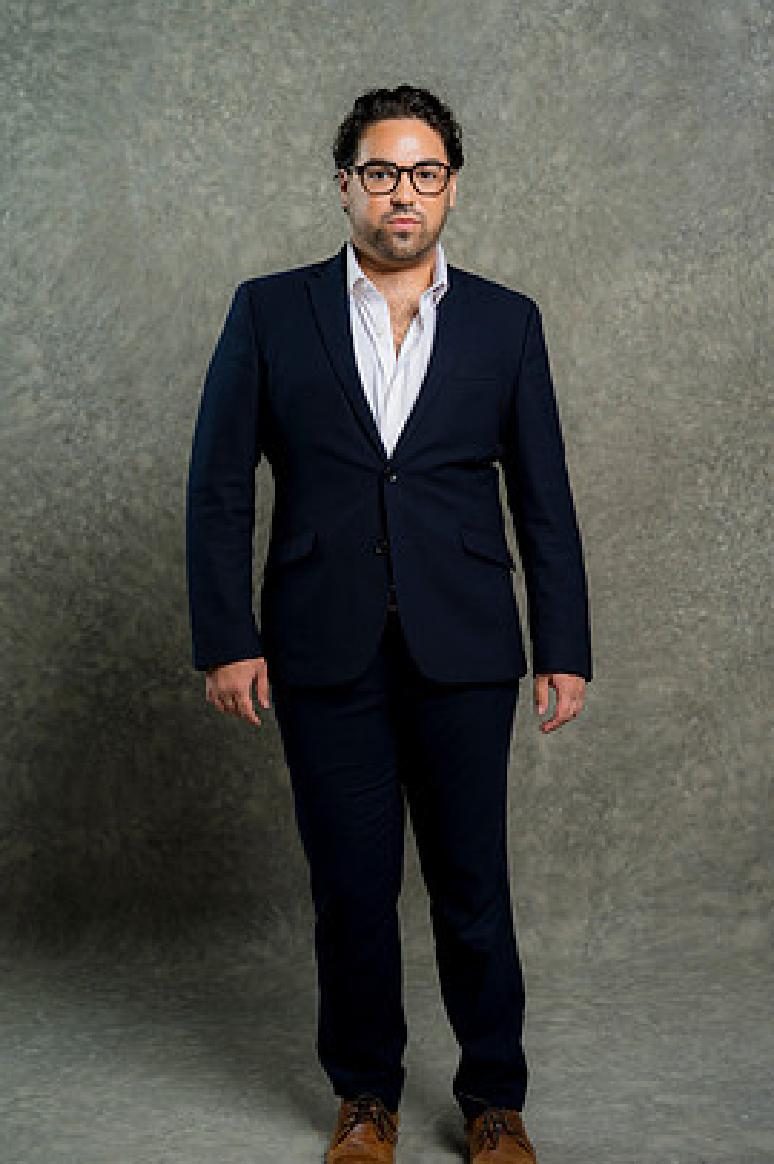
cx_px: 398
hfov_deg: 22.2
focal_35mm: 61
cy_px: 605
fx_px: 1970
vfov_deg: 32.9
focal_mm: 55
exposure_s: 1/160
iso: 125
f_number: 4
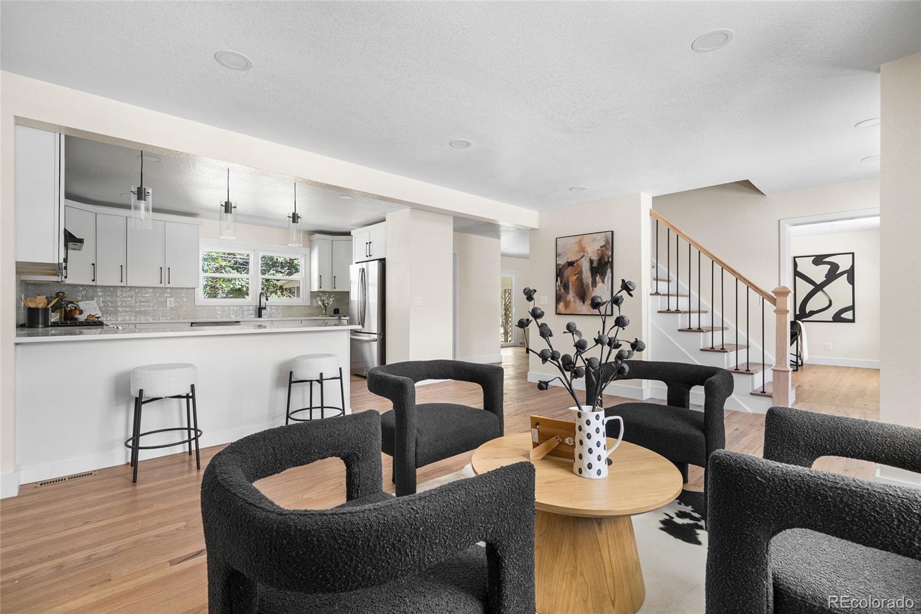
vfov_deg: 72.1
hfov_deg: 95.0
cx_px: 460
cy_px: 307
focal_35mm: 16
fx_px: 422
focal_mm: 16.5
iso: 200
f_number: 8
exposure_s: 1/60
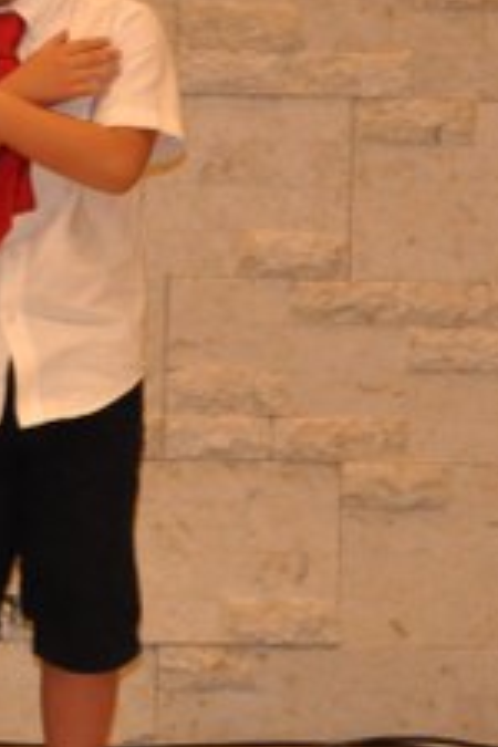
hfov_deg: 3.5
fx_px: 8216
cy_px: -23
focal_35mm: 396
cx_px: -10
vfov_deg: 5.2
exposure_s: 1/60
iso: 1600
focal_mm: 58
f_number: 5
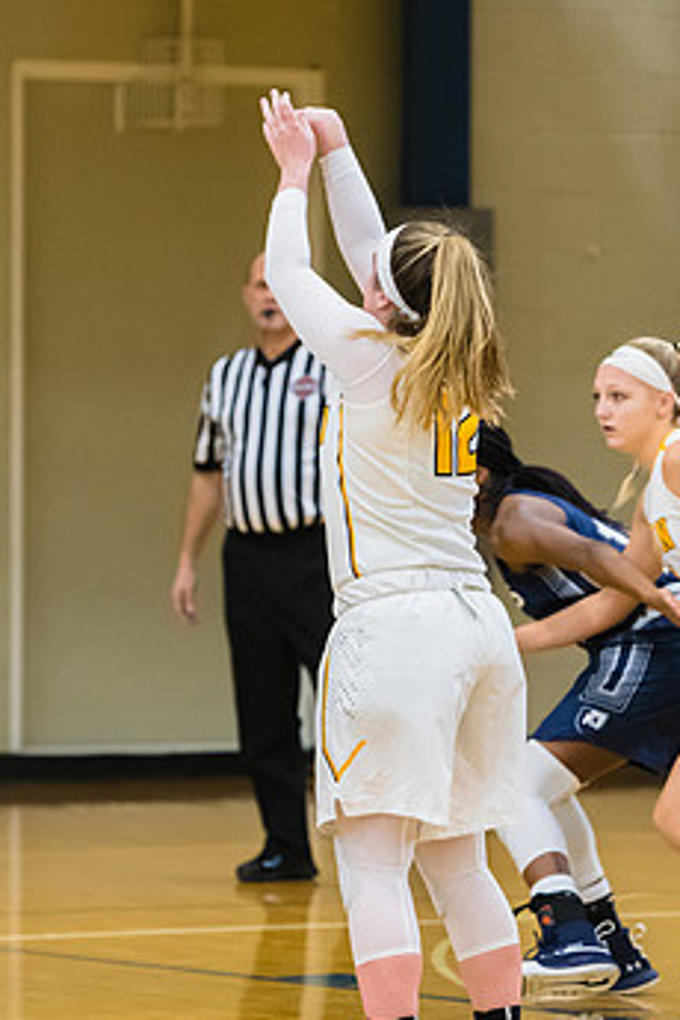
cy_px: 562
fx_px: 9151
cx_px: 414
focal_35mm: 323
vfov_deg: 6.4
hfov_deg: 4.3
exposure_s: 1/400
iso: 3200
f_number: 3.5
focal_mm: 165
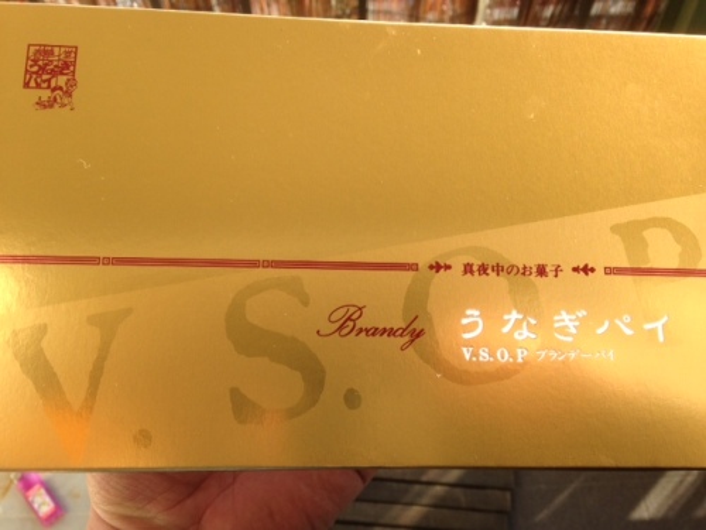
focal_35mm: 33
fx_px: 673
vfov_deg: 42.9
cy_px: 265
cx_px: 353
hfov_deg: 55.4
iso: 50
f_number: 2.4
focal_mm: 4.12
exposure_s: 1/374
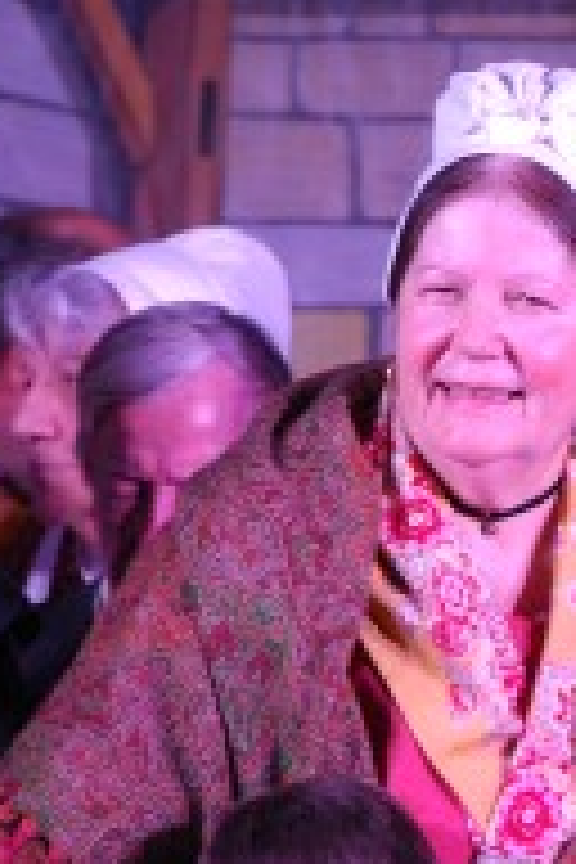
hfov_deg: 2.6
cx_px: 652
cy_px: 740
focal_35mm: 526
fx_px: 12615
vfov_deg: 3.9
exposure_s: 1/50
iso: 400
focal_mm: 105
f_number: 4.8
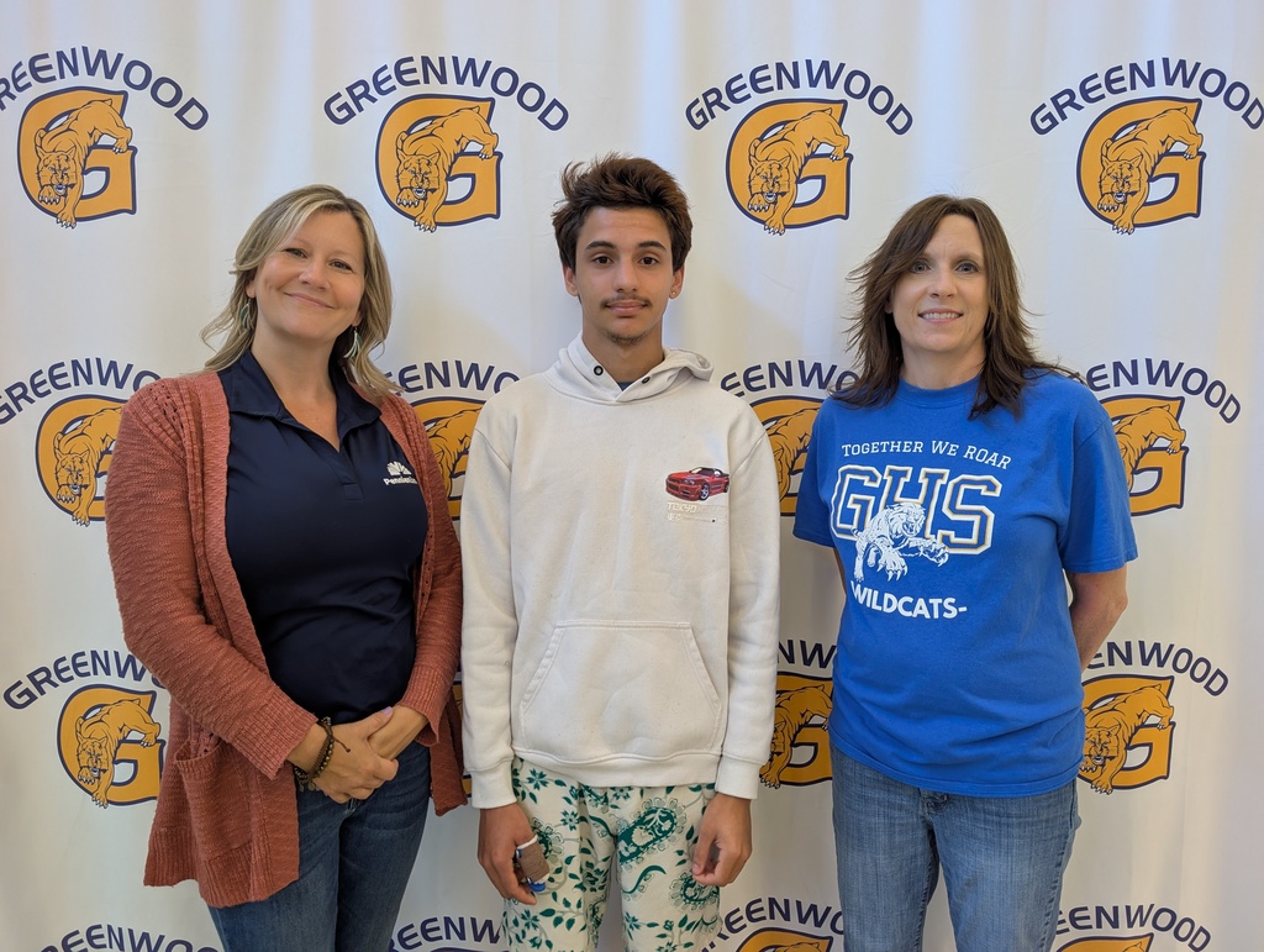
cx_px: 632
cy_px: 476
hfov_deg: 71.5
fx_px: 878
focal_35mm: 24
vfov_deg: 56.9
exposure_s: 1/40
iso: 207
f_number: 1.68
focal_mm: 6.9
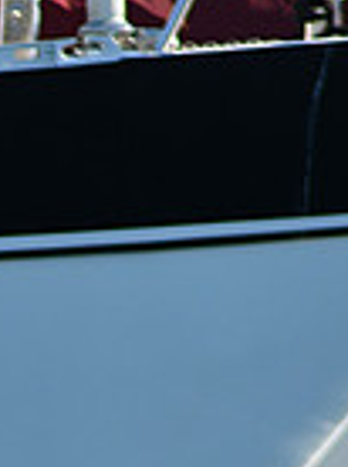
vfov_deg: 1.6
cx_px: -557
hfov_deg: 1.2
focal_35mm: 1277
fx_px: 17170
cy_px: 587
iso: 280
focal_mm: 210
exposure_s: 1/1000
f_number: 5.6
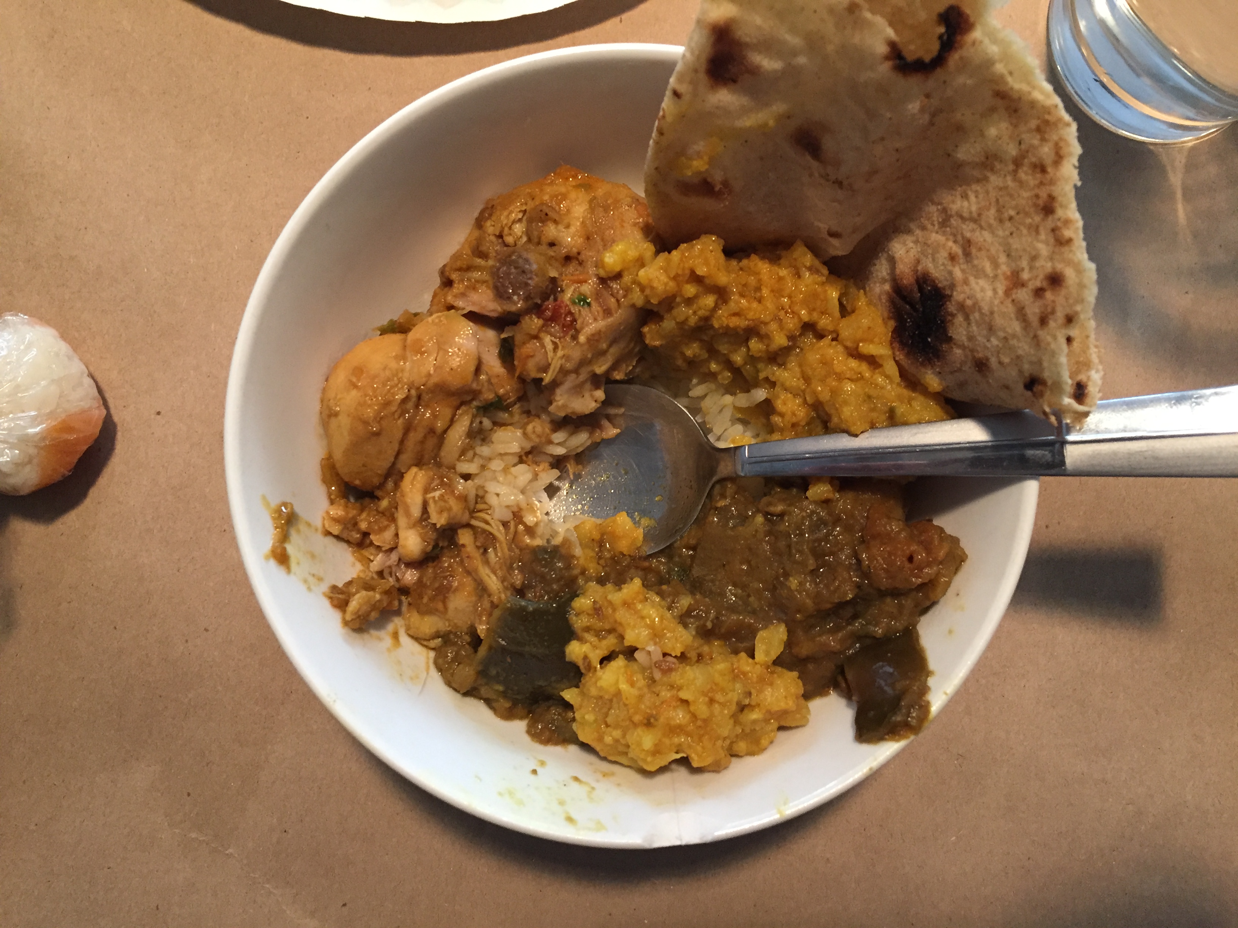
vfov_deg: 48.2
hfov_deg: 61.7
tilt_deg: -86.0
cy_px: 464
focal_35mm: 29
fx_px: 1037
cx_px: 619
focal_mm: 4.15
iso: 160
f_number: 2.2
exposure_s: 1/30
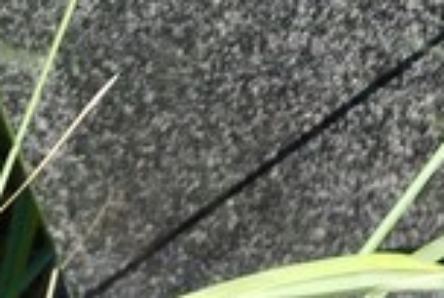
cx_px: 704
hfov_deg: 14.4
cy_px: -459
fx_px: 1619
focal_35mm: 131
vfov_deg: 9.2
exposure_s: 1/294
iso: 50
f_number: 1.7
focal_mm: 5.31
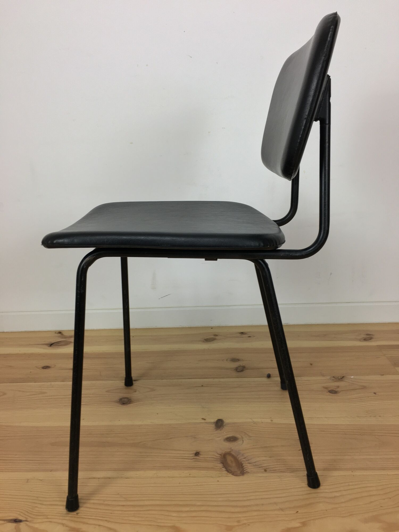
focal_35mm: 29
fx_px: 446
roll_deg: +2.0
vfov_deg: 61.7
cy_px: 266
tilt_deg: -14.5
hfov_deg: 48.2
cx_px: 200
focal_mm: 4.15
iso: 32
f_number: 2.2
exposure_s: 1/33
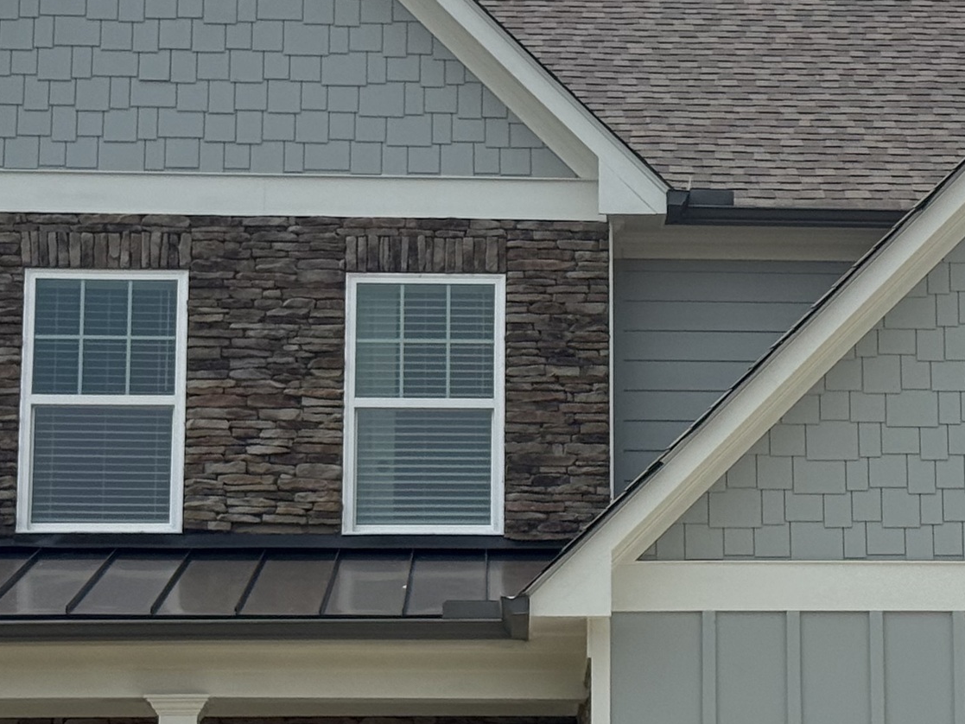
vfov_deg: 11.2
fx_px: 3680
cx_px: 817
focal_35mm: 132
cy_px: 361
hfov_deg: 14.8
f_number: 1.78
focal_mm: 6.76
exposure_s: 1/11364
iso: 80
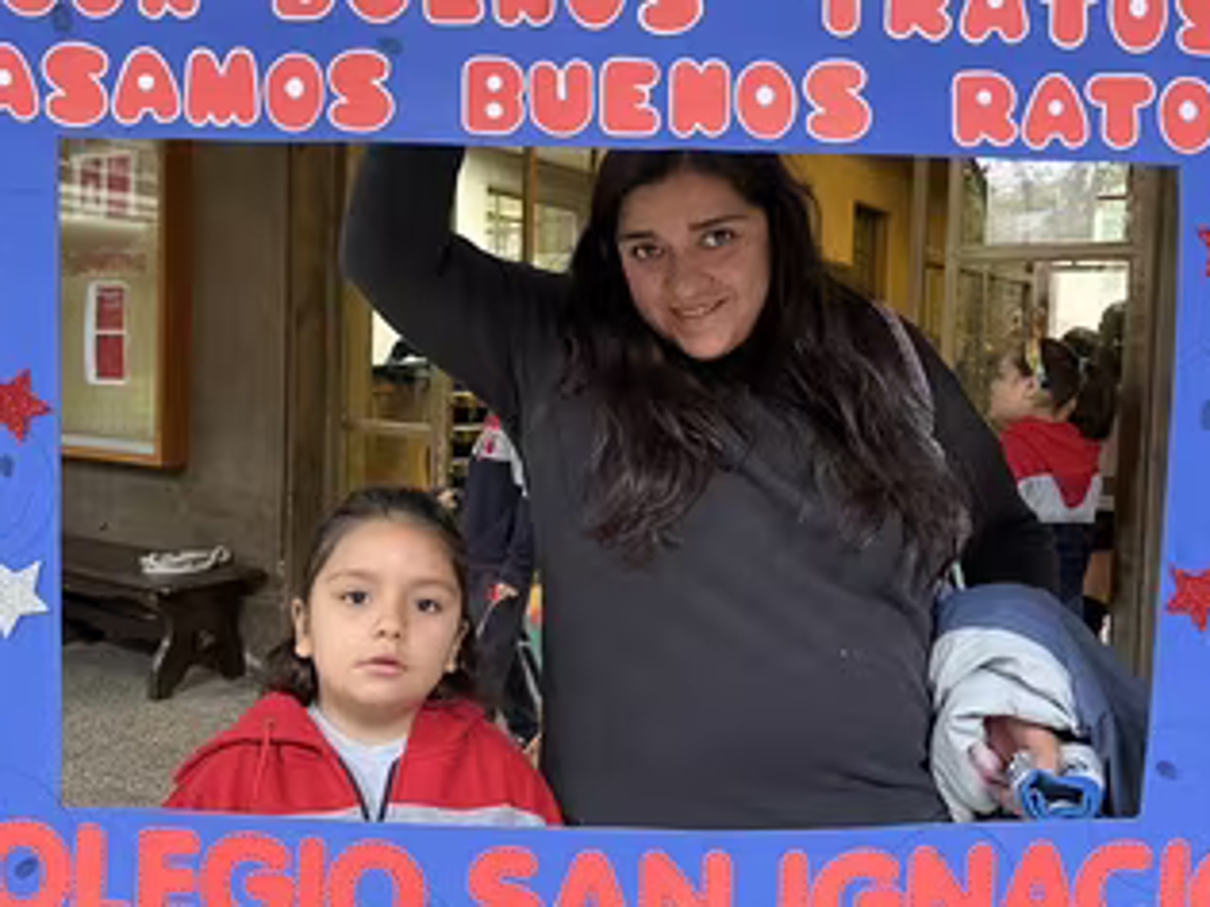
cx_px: 592
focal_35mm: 33
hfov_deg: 55.4
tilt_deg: -1.8
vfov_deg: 42.9
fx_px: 1153
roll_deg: -0.9
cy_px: 423
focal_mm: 5.1
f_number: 1.6
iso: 500
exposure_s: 1/50
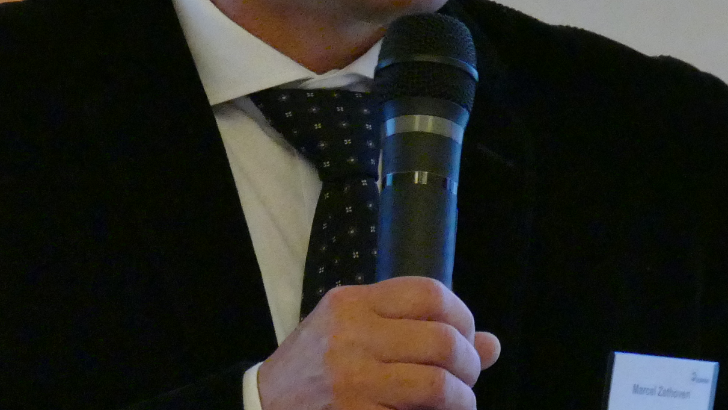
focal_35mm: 743
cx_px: 232
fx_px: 14342
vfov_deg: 1.6
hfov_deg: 2.9
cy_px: 63
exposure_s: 1/100
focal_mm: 80.51
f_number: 4
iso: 3200
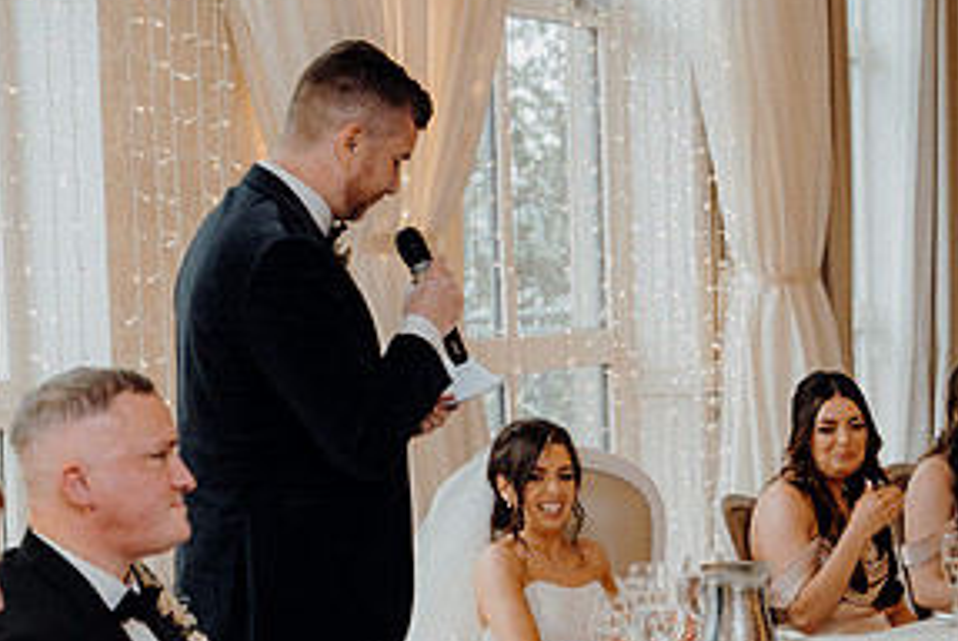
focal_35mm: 103
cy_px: 512
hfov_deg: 19.8
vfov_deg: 13.3
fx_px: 2744
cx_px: 497
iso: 1000
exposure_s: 1/160
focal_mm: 51
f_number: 3.5
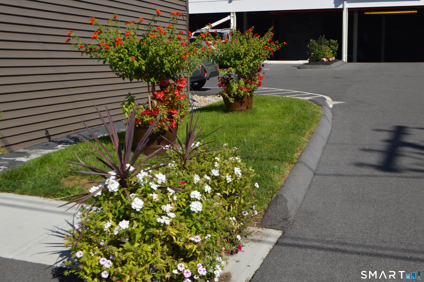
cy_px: 141
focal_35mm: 48
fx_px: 565
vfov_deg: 28.0
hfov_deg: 41.1
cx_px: 212
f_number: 8
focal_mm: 32
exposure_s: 1/250
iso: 100
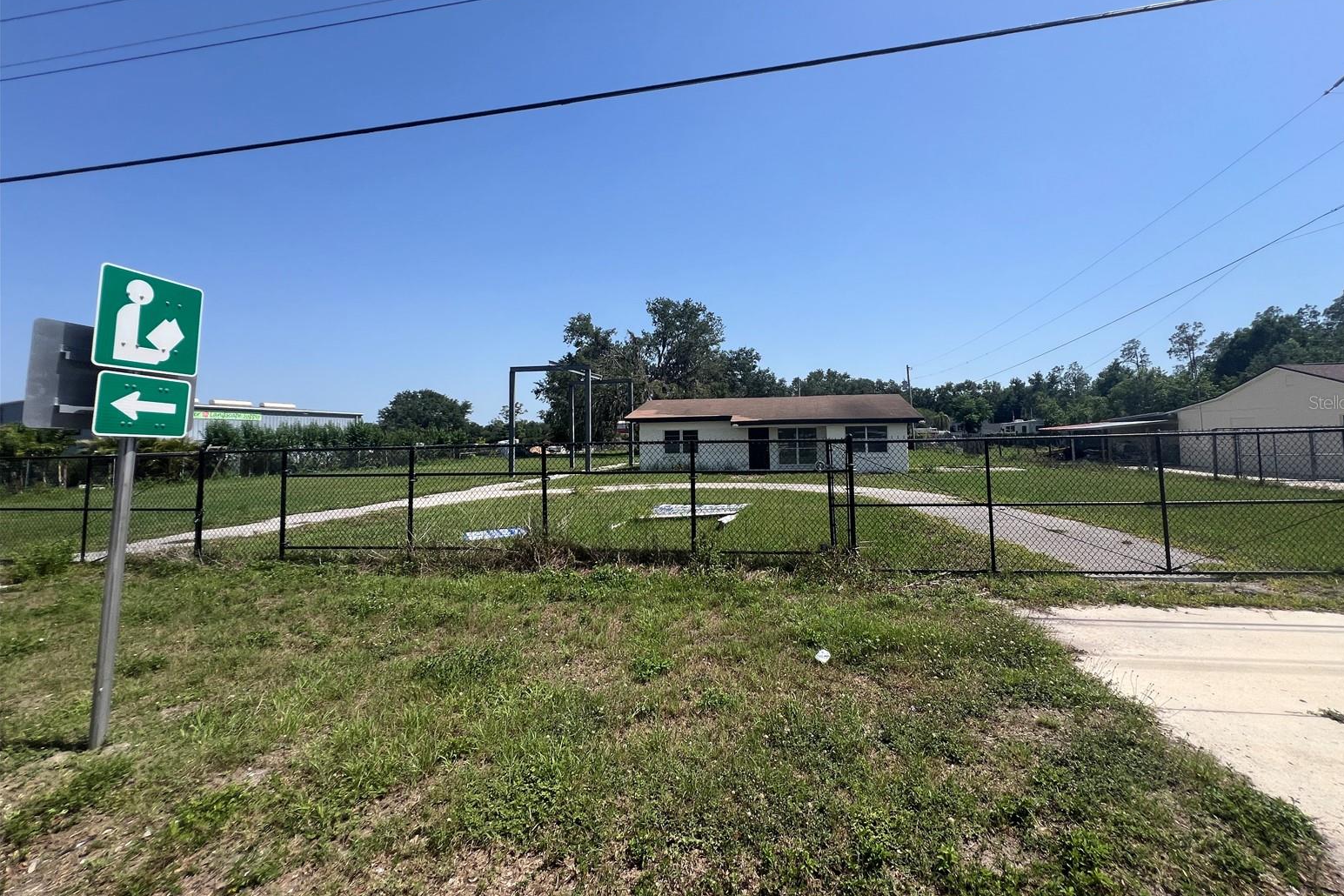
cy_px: 402
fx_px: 523
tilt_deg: +1.9
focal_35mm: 14
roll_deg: +1.7
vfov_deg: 81.0
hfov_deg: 104.2
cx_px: 695
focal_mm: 1.57
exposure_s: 1/1783
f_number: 1.8
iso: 32
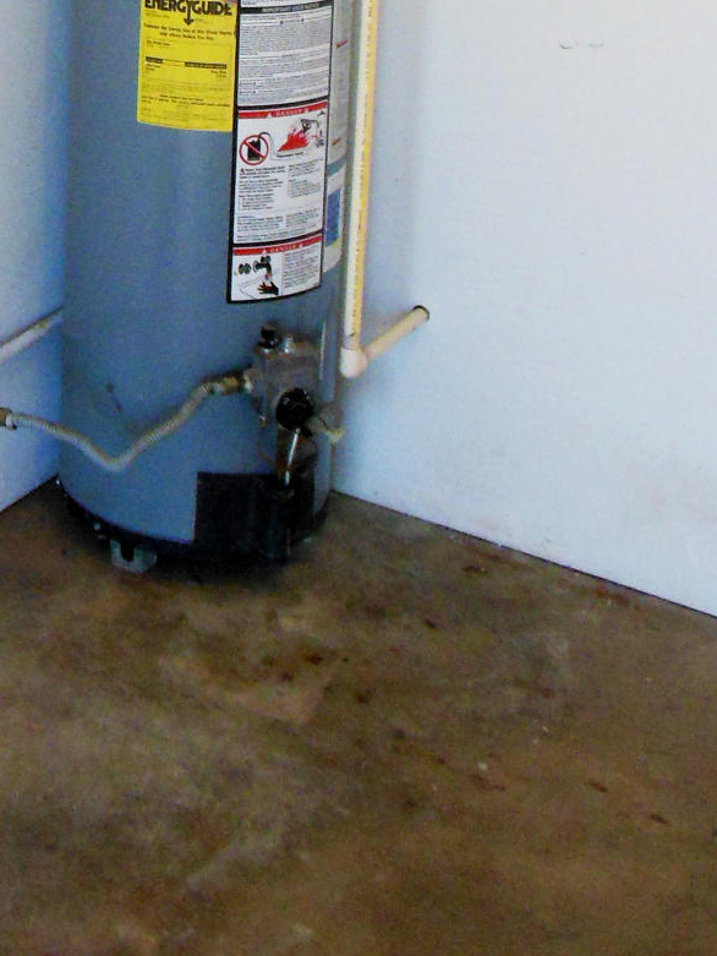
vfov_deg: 26.6
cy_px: -215
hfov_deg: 21.5
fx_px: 1767
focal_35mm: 64
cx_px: -106
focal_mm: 4.5
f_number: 3.2
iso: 400
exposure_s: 1/200
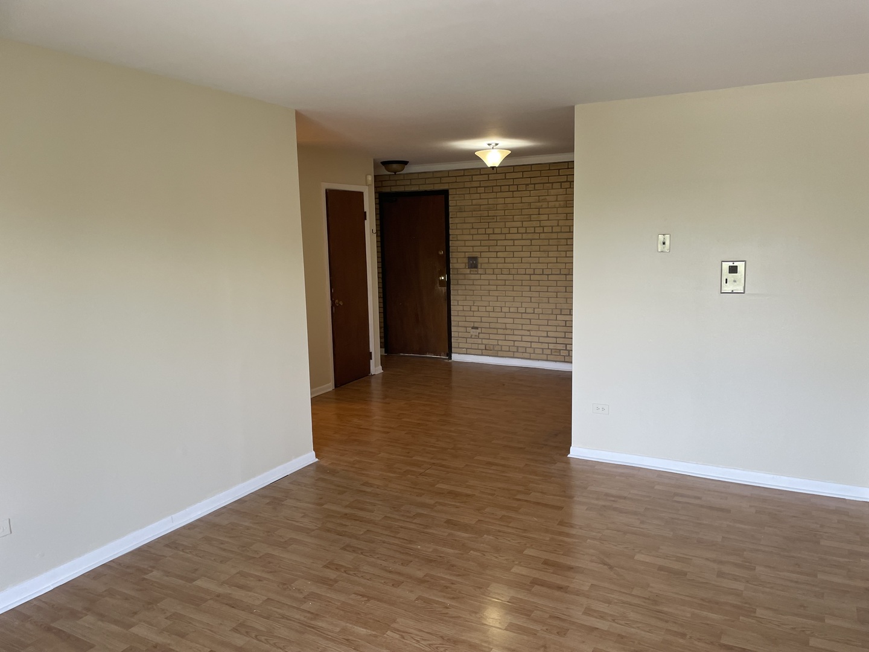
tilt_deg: -7.5
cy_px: 326
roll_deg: +1.3
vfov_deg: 53.1
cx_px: 434
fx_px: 653
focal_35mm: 26
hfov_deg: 67.3
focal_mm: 4.2
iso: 125
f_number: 1.6
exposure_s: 1/120
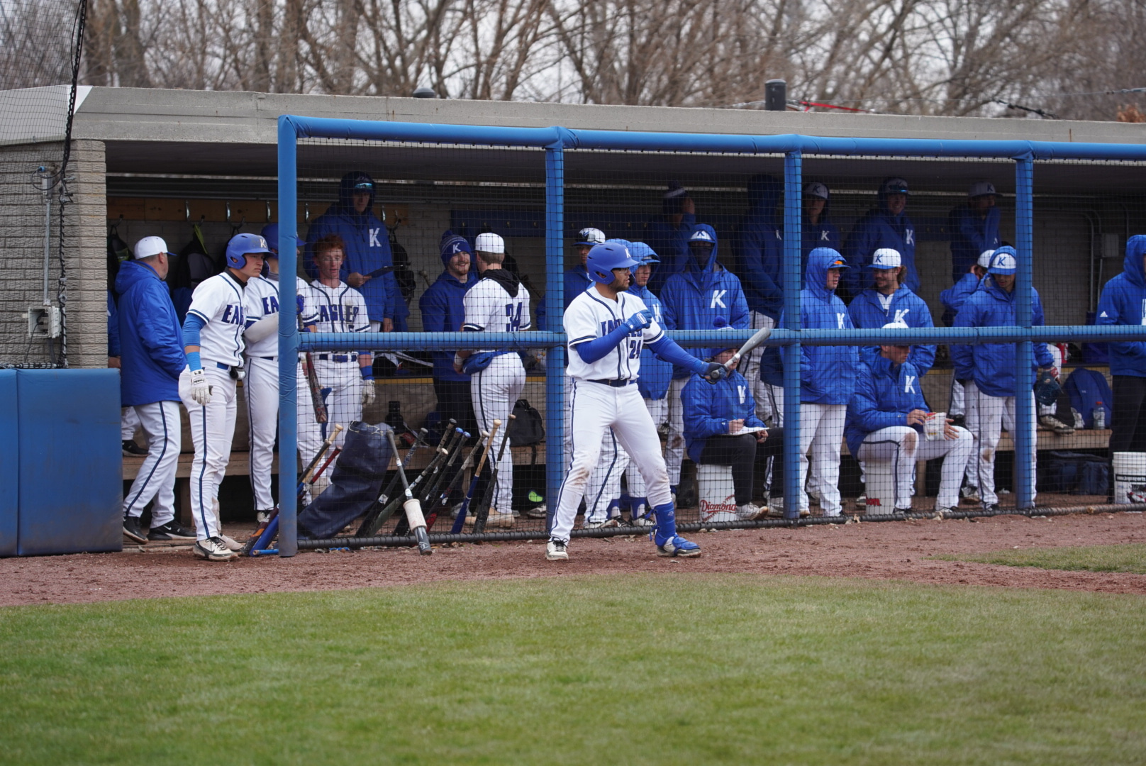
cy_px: 383
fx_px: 5256
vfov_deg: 8.3
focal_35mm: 165
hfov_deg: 12.4
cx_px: 573
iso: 500
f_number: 5.6
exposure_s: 1/640
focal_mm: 165
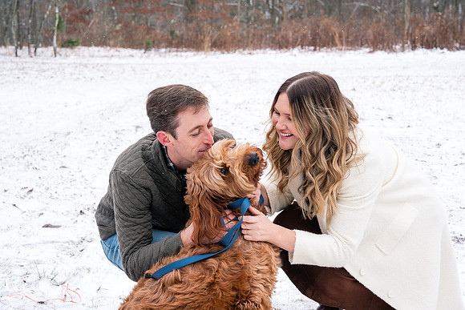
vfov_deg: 19.5
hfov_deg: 28.8
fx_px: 904
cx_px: 232
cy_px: 155
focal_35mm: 70
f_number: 8
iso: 1000
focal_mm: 70
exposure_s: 1/250
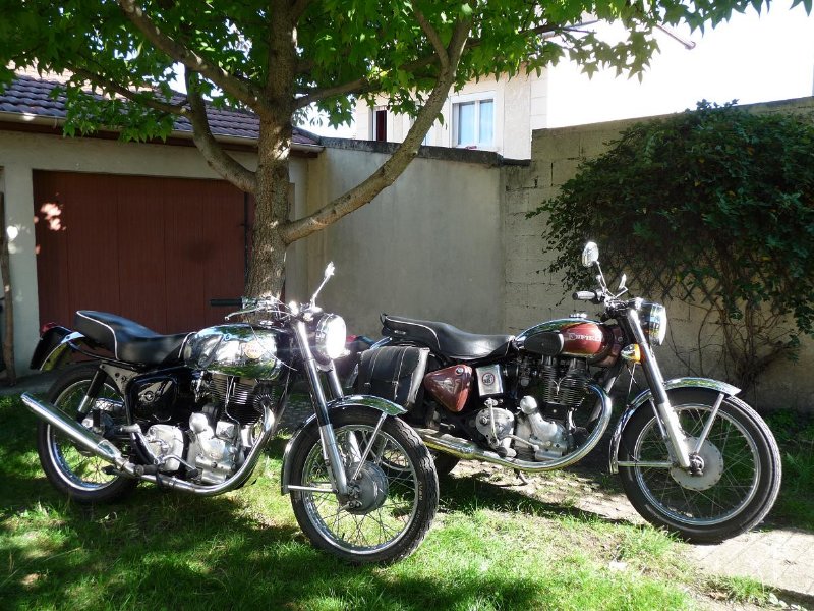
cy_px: 306
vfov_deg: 46.8
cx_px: 407
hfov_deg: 60.0
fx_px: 705
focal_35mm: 30
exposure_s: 1/125
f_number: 3.4
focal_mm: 5
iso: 100
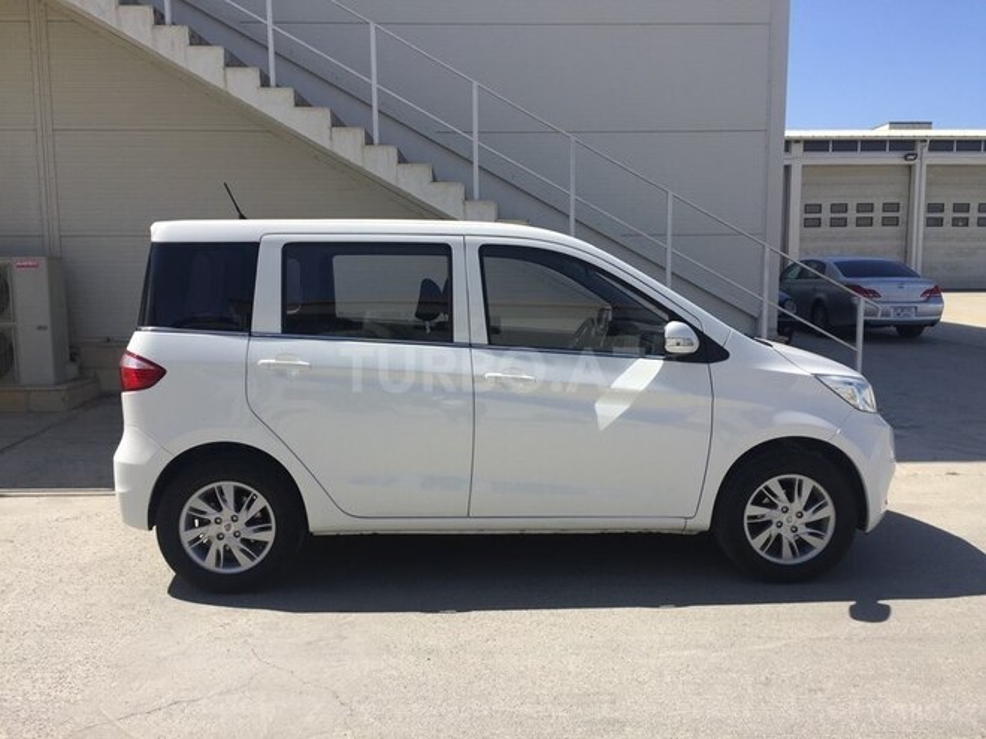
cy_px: 370
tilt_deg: -7.2
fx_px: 826
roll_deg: -0.1
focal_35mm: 29
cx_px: 493
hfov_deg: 61.7
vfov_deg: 48.2
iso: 32
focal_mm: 4.15
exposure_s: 1/2083
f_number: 2.2
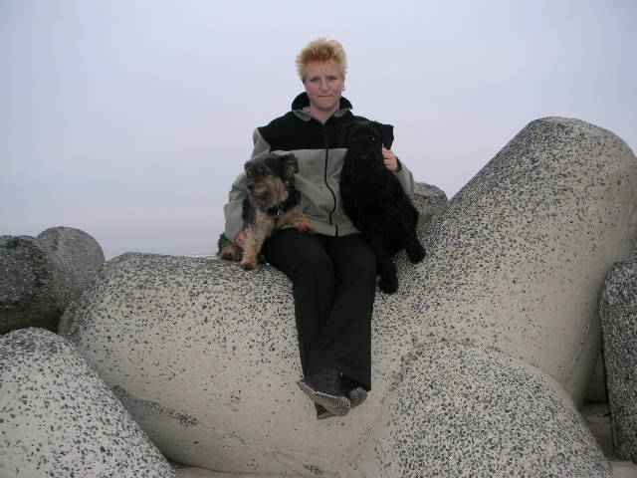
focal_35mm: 38
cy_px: 239
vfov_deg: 37.7
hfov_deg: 49.0
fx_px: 699
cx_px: 318
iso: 50
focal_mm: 6
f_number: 2.8
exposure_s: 1/350
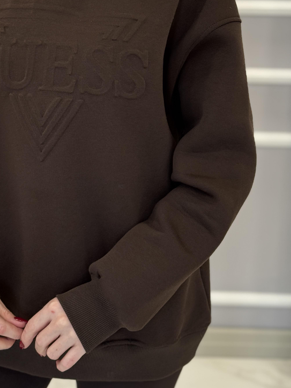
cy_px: 123
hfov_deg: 20.3
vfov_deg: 26.8
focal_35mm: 72
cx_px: 73
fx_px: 807
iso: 100
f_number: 1.78
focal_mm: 6.76
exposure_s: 1/64
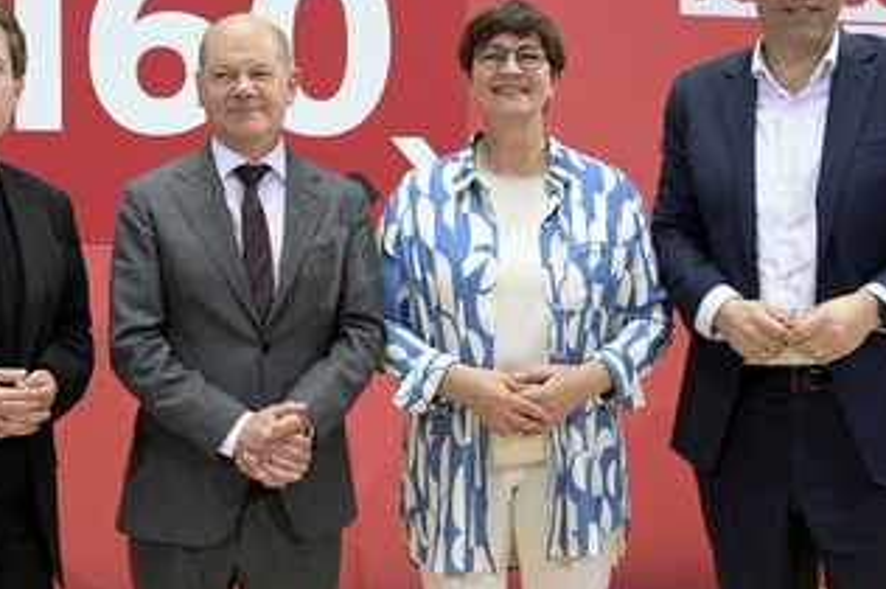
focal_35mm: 50
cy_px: 275
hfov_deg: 39.6
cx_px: 388
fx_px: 1229
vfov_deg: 26.9
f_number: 8
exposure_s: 1/400
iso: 3200
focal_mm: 35
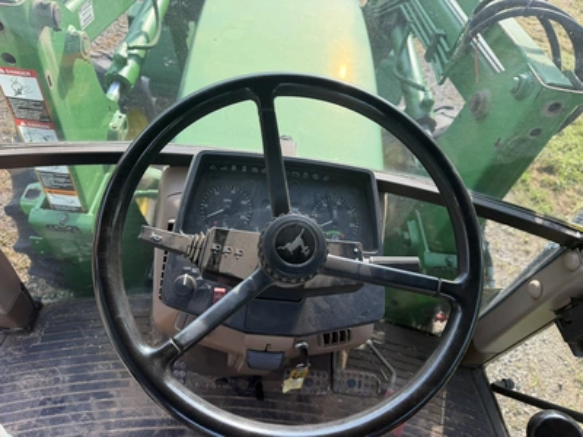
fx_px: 404
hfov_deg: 71.6
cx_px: 292
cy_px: 218
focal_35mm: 24
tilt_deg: -52.4
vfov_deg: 56.8
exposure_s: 1/438
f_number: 1.78
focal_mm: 6.76
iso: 100
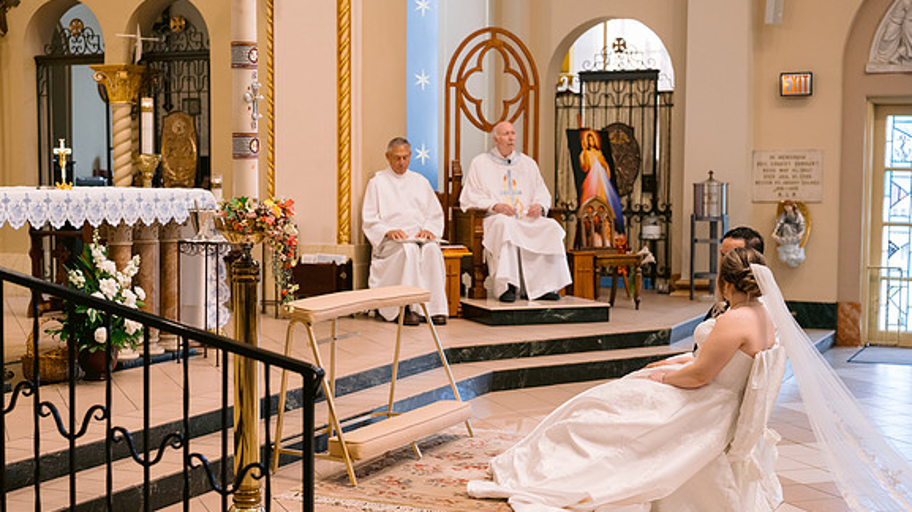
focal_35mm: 56
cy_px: 296
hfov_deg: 37.2
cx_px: 450
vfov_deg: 21.4
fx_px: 1354
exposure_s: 1/125
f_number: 2.8
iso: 800
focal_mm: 50
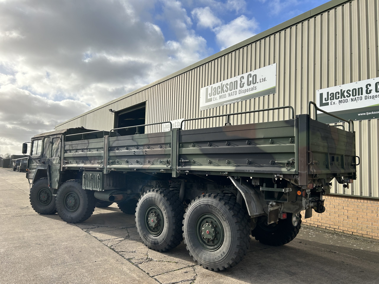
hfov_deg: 67.3
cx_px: 190
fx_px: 285
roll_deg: -2.5
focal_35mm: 26
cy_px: 142
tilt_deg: +6.6
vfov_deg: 53.1
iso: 50
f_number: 1.5
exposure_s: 1/3571
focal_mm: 5.7
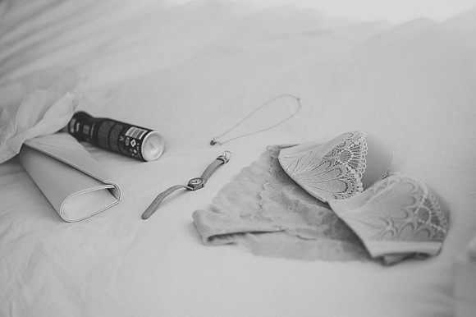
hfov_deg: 23.9
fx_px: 1123
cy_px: 158
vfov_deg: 16.1
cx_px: 238
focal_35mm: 85
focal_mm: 85
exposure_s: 1/4000
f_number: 1.8
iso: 280
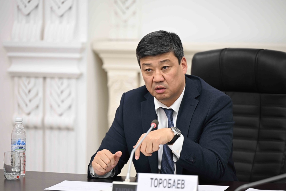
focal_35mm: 180
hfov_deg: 11.4
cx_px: 143
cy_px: 96
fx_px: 1430
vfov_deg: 7.6
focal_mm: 180
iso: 1000
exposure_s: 1/200
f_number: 2.8
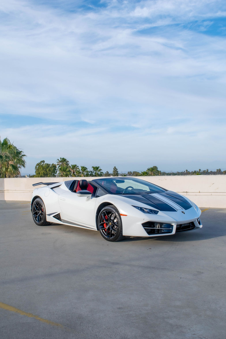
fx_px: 339
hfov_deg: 36.9
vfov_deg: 53.1
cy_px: 170
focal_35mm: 36
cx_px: 113
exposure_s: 1/400
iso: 200
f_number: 10
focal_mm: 24
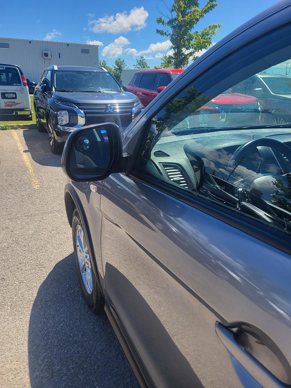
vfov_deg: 67.3
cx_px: 146
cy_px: 194
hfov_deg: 53.1
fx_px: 291
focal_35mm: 26
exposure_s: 1/1336
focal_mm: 5.4
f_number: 1.8
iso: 40
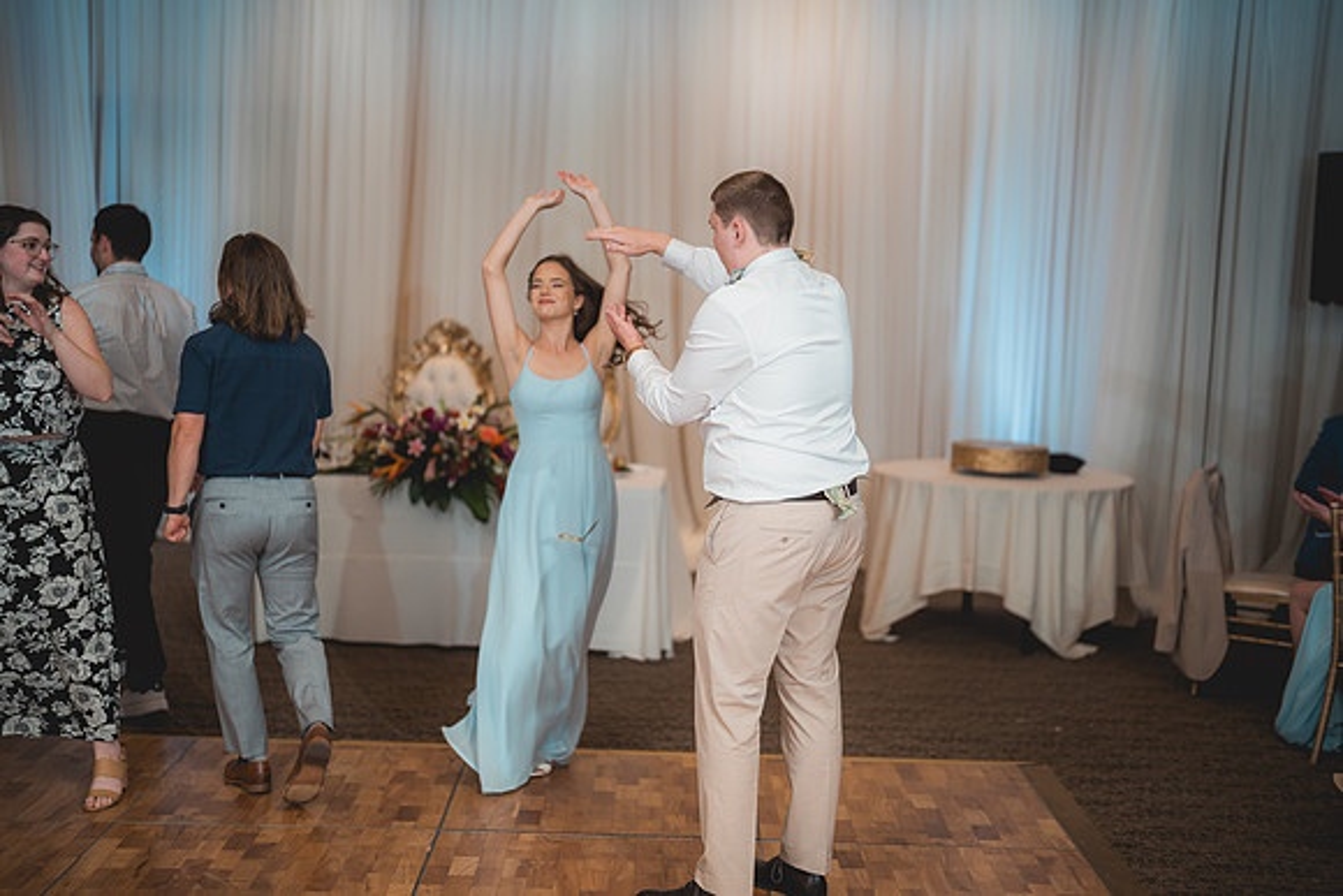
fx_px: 1866
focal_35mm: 50
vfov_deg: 27.0
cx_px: 672
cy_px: 448
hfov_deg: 39.6
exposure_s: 1/250
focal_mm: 50
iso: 80
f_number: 1.2
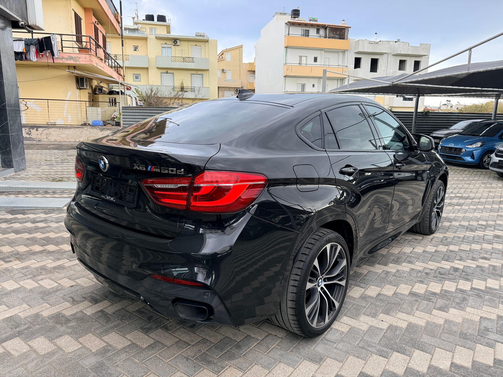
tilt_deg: -11.0
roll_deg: -1.0
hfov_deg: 71.6
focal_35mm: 24
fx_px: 349
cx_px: 252
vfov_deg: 56.8
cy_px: 188
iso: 100
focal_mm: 6.76
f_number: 1.78
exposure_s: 1/280
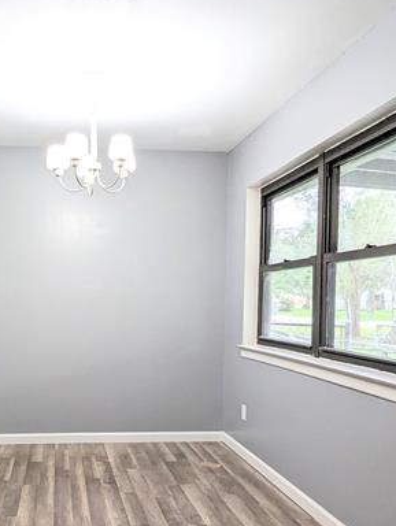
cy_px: 331
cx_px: 95
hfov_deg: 42.7
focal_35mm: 32
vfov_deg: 56.0
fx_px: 487
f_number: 2.2
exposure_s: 1/120
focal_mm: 2.35
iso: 384
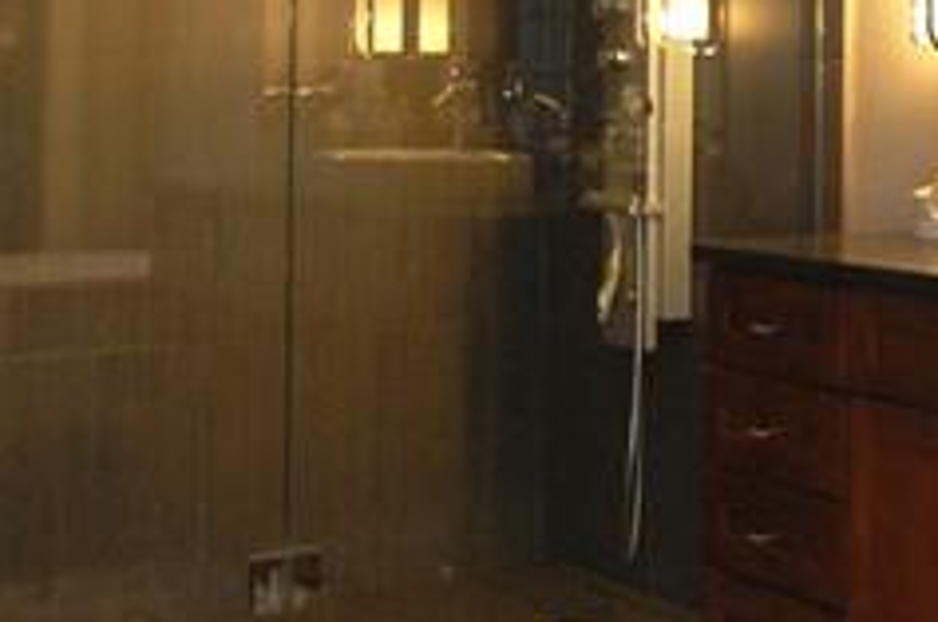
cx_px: 912
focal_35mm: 79
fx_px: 2058
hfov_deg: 24.6
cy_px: 0
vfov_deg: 16.8
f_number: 4.5
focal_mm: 11.5
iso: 400
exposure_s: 1/80
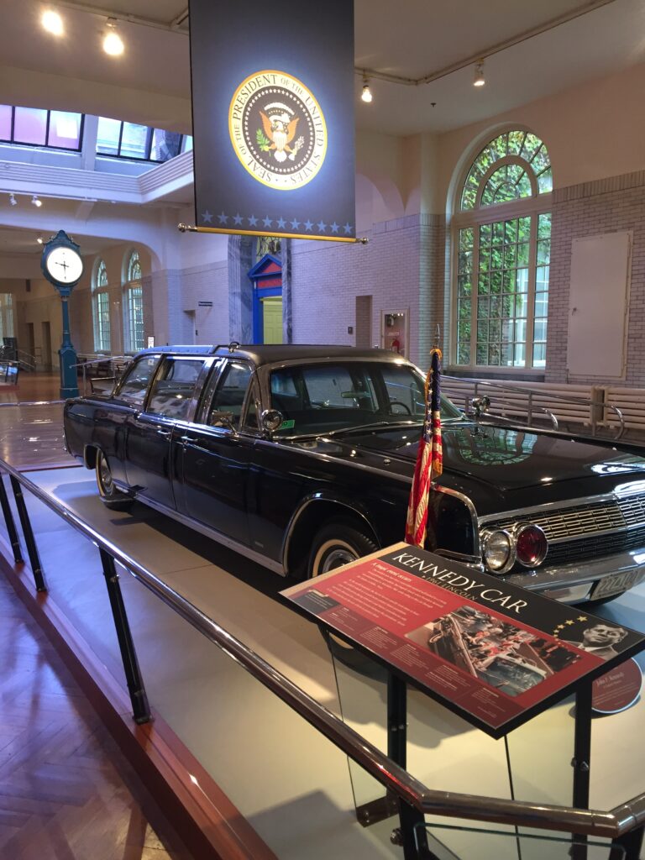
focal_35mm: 29
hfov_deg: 48.2
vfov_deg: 61.7
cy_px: 430
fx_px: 720
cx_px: 322
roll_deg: +0.3
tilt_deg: -6.4
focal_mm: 4.15
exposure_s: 1/30
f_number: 2.2
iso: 100
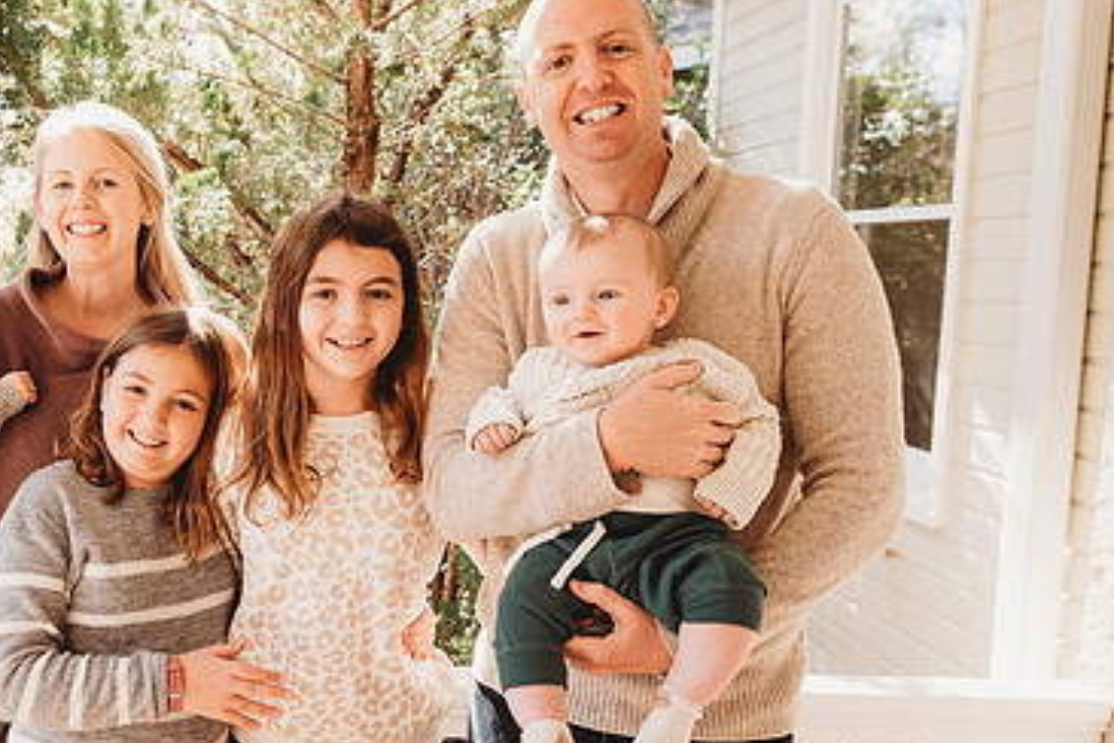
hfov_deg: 48.4
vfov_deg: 35.0
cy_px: 391
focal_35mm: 38
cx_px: 259
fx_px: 1176
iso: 400
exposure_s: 1/200
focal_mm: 24
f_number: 4.5
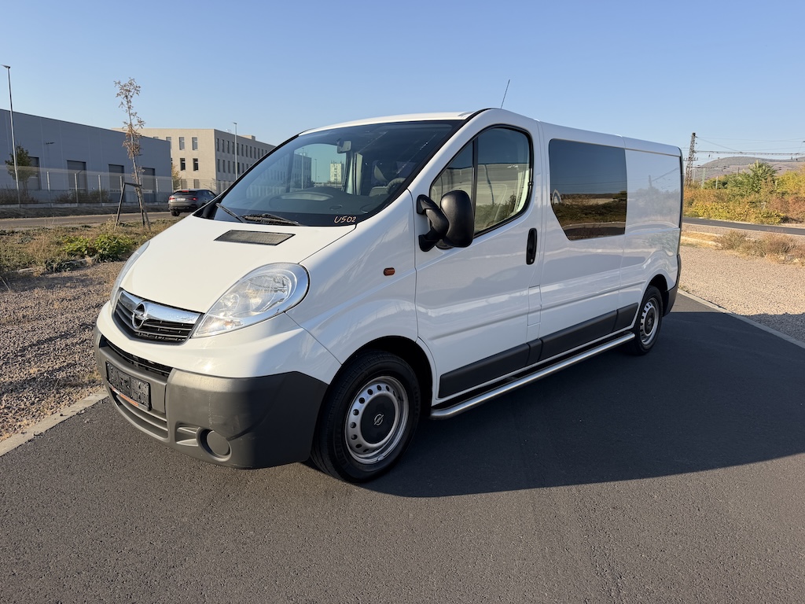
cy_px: 302
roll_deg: -1.2
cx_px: 402
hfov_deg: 71.6
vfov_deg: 56.8
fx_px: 558
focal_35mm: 24
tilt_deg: -9.8
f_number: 1.78
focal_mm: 6.76
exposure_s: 1/3021
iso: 80
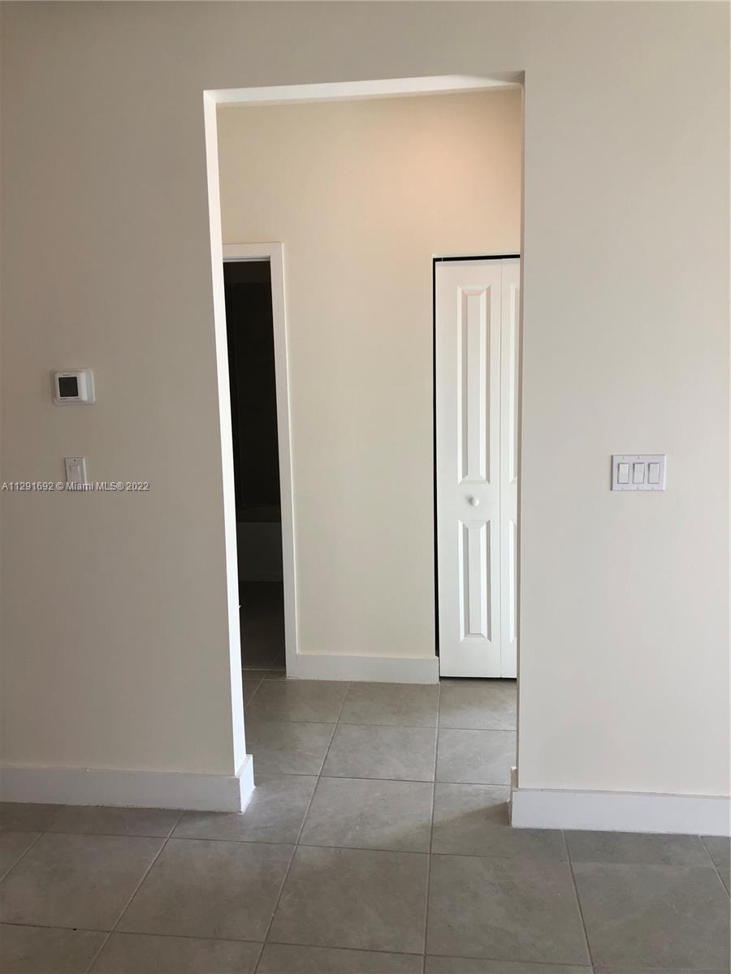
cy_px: 487
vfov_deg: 63.4
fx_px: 788
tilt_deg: -7.0
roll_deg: +1.3
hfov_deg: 49.7
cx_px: 366
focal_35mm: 28
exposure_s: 1/120
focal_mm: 3.99
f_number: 1.8
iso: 25
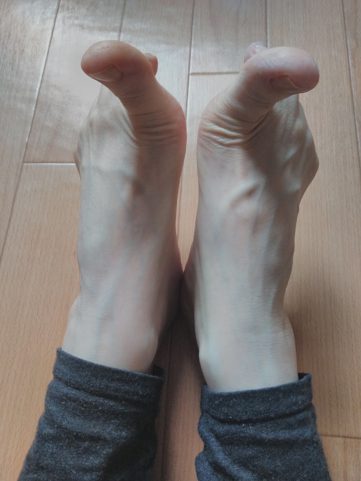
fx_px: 362
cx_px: 180
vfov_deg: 67.3
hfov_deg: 53.1
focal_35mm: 26
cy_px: 240
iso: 131
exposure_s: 1/33
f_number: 2.2
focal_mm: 3.46
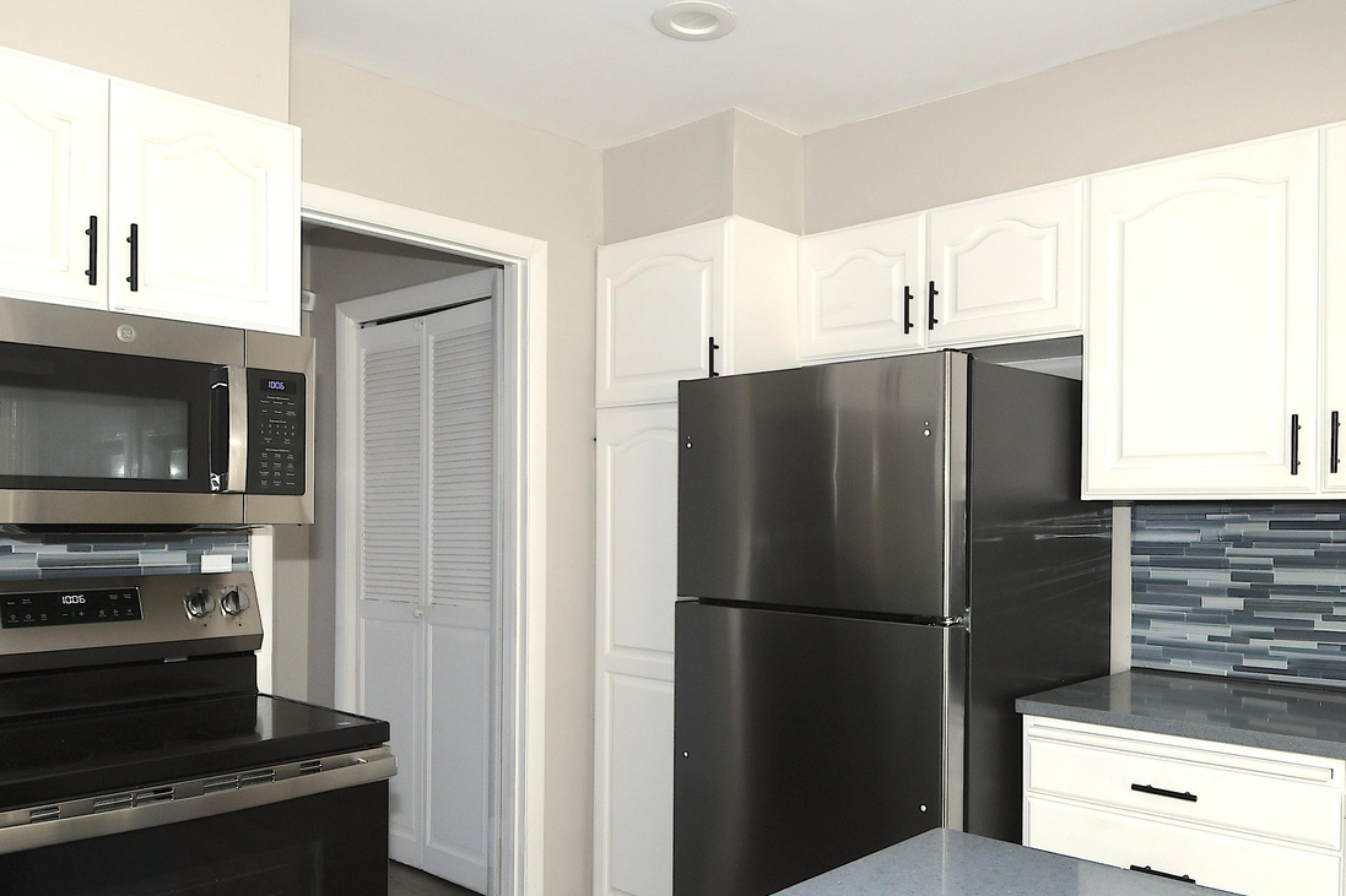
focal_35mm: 28
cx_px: 739
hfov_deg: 65.3
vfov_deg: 46.2
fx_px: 1047
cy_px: 522
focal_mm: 10
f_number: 8
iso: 320
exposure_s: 1/60
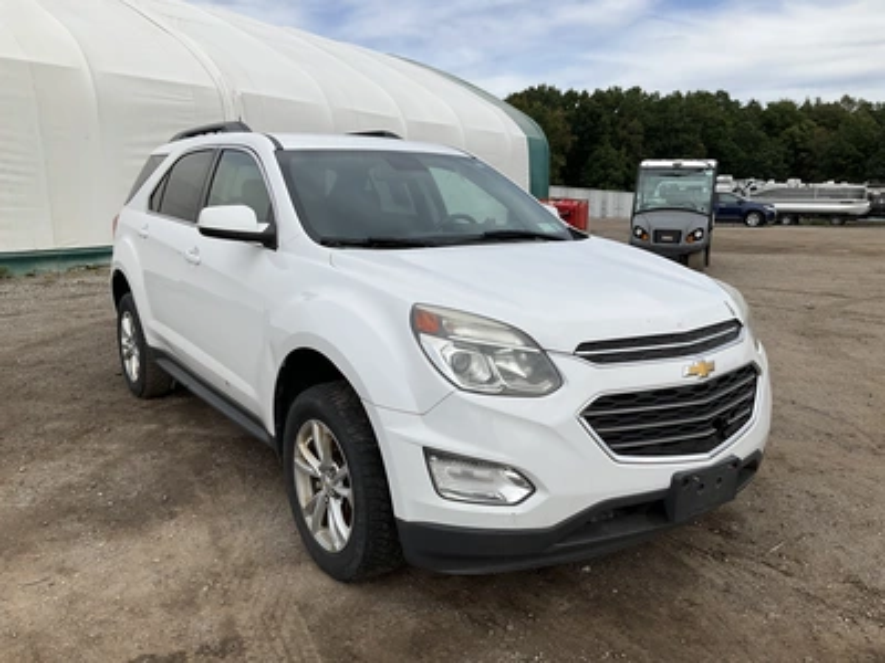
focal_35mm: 29
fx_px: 741
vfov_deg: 48.2
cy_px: 332
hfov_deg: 61.7
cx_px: 442
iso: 25
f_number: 1.8
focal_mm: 3
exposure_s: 1/2538
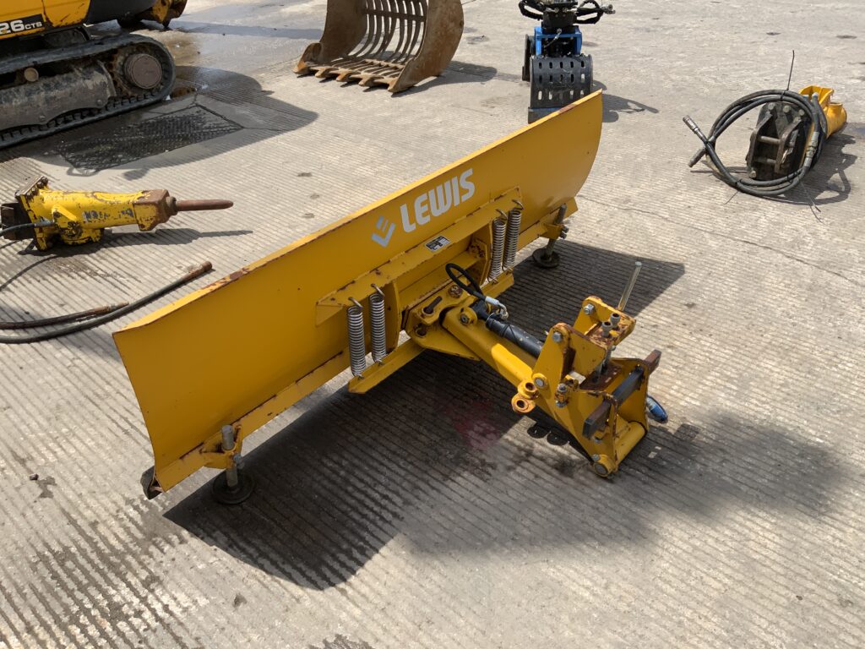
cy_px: 324
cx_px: 432
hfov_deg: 61.7
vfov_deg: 48.2
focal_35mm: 29
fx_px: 725
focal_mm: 3
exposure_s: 1/1577
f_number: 1.8
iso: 16
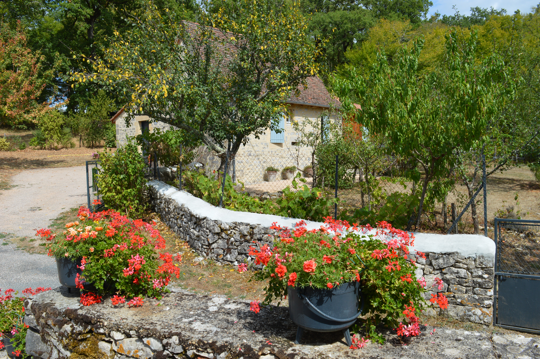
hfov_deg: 67.4
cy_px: 180
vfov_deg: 47.8
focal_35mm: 27
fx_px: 405
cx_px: 270
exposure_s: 1/320
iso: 100
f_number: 9
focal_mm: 18
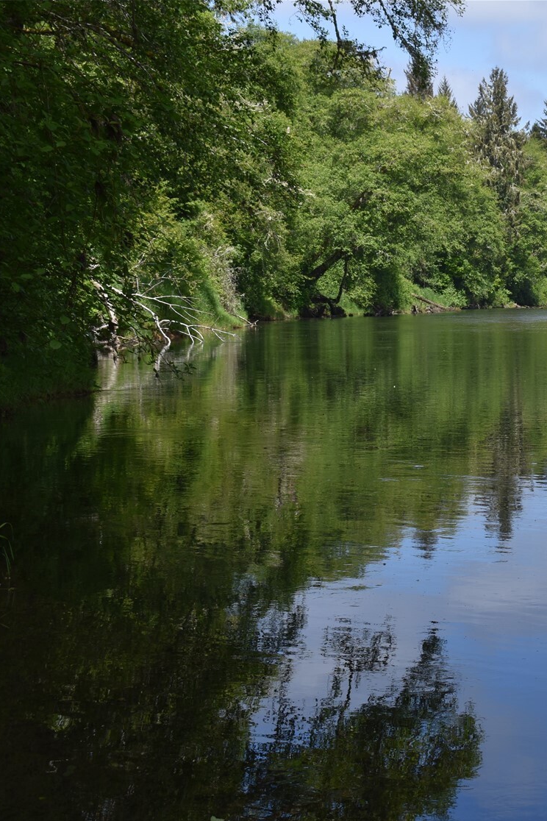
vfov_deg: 27.7
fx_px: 1664
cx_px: 570
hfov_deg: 18.1
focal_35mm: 73
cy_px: 415
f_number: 8
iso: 100
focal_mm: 32
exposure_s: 1/250
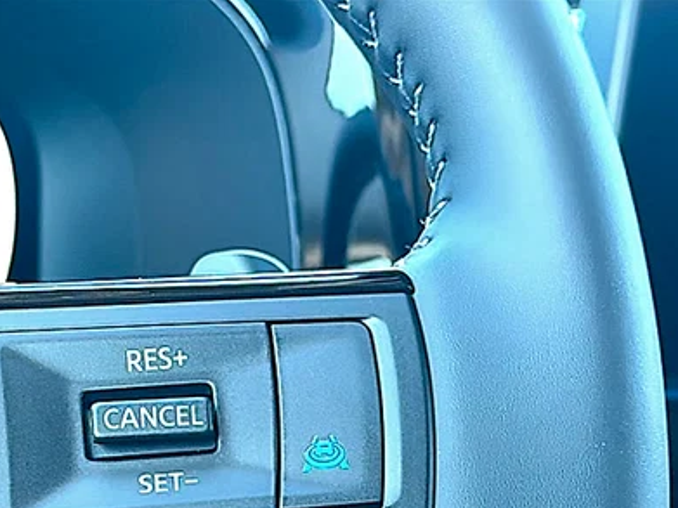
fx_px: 1684
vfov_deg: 16.9
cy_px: 453
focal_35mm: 86
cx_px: 199
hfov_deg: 22.6
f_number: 1.78
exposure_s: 1/78
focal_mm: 6.86
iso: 80
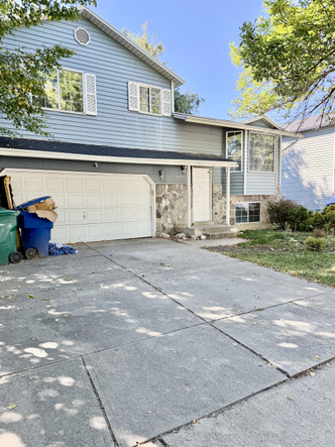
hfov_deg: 53.0
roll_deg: +1.3
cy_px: 236
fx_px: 336
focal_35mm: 26
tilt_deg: -6.7
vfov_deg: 67.3
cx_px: 161
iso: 100
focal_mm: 6.76
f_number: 1.78
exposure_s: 1/501
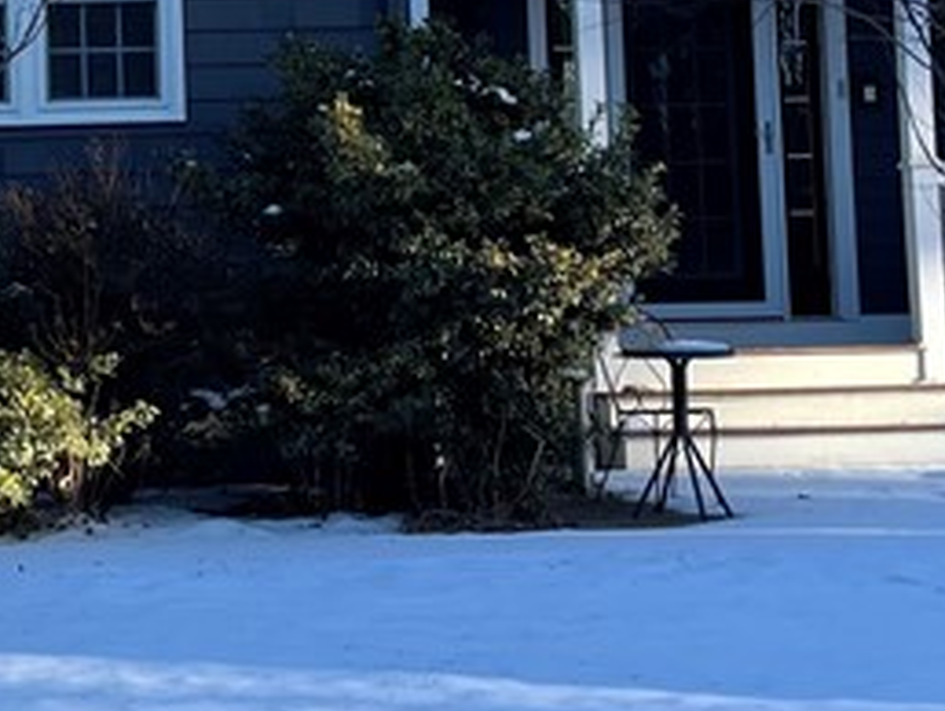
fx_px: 2814
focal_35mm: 103
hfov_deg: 18.5
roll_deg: +1.7
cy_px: 176
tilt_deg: +4.0
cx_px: -37
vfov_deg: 14.3
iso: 32
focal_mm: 4.2
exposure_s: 1/801
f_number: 1.6
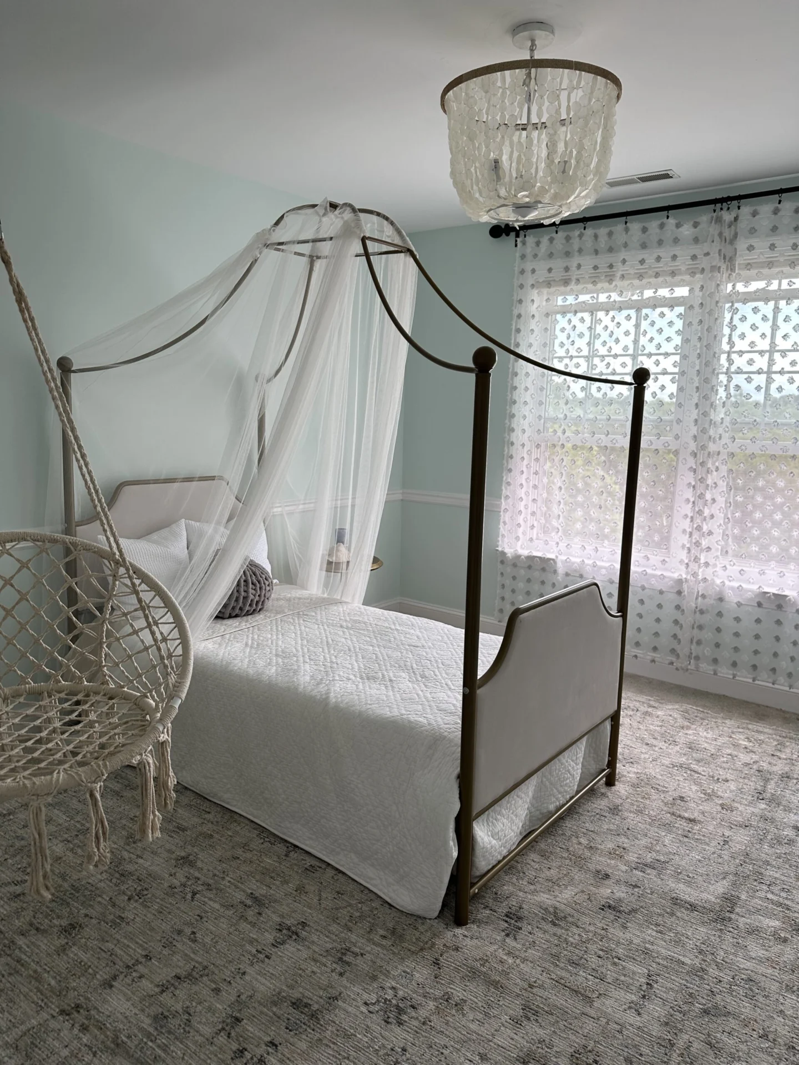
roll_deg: -1.7
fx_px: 739
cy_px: 532
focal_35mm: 24
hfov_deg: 56.8
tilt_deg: -9.3
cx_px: 400
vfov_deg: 71.6
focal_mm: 6.86
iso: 100
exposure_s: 1/162
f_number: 1.78
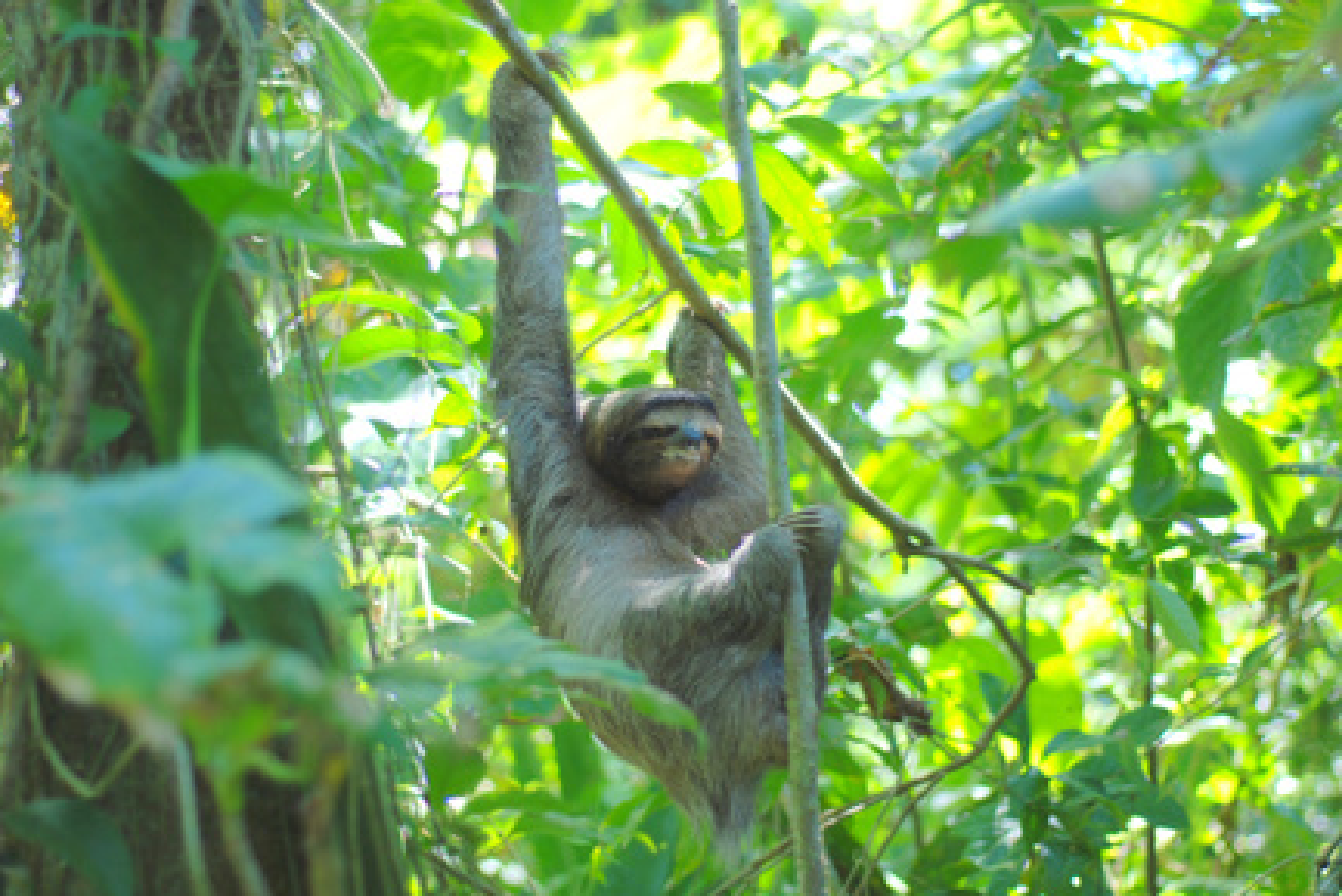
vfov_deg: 17.5
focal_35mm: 78
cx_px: 688
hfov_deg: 26.0
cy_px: 457
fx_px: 2908
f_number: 1.8
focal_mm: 50
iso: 100
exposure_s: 1/160
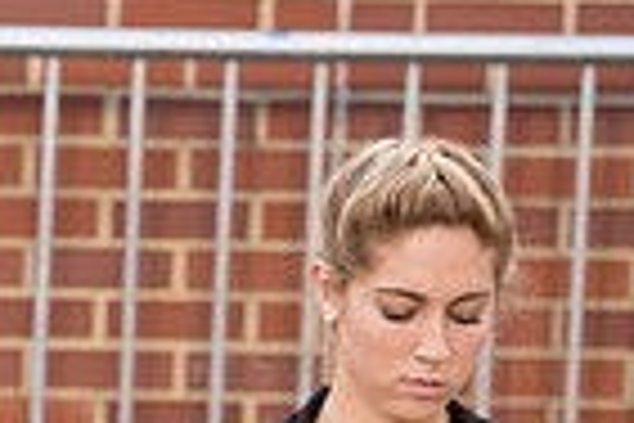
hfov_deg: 4.9
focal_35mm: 419
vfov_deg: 3.3
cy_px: 754
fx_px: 7378
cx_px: -427
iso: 1000
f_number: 2.8
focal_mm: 102
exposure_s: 1/1250
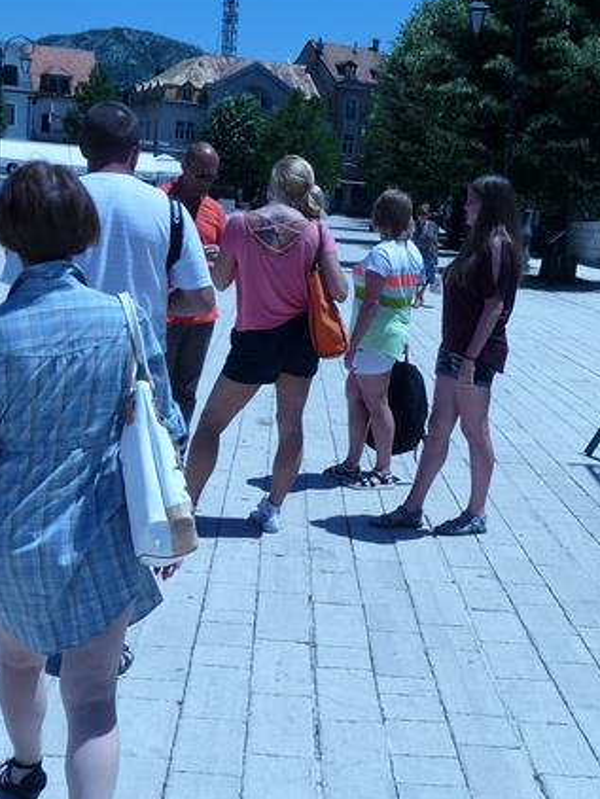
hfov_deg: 29.1
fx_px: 1154
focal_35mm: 50
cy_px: 426
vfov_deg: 38.2
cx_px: 333
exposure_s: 1/400
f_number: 8
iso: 100
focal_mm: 5
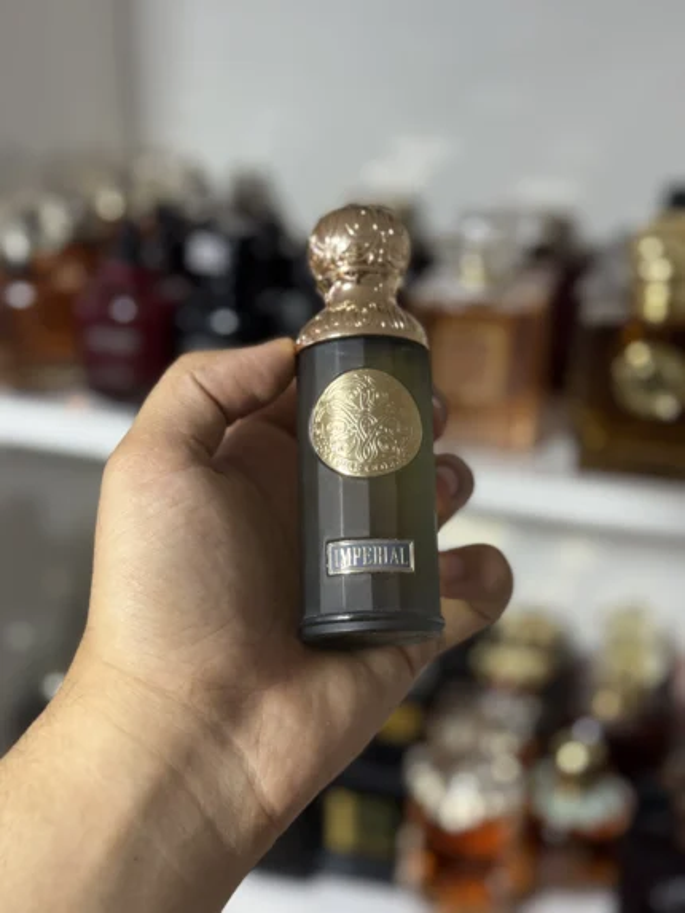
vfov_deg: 39.6
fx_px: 1266
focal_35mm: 48
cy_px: 456
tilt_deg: -21.6
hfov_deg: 30.3
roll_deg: -1.3
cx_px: 342
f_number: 1.78
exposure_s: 1/50
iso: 160
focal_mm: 6.76
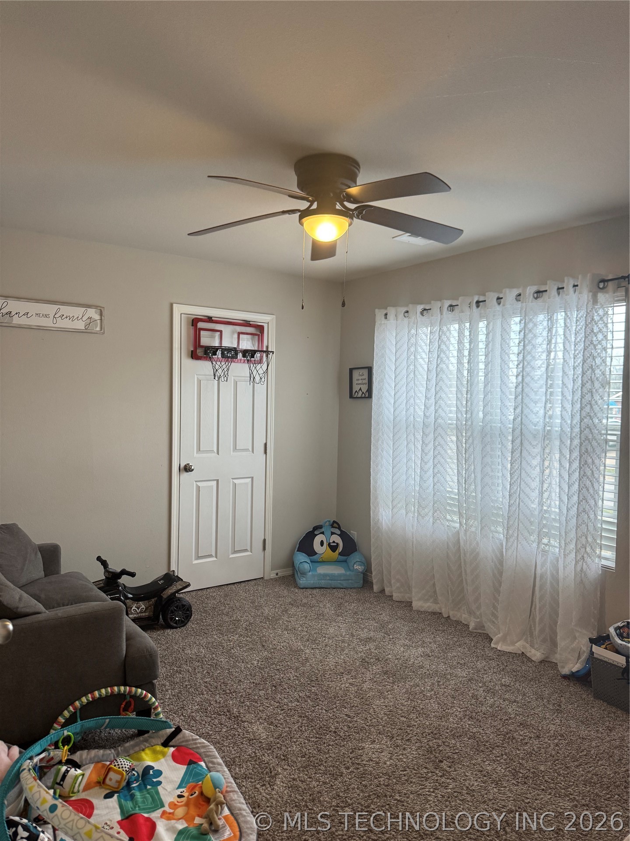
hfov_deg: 56.8
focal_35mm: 24
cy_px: 420
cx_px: 315
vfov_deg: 71.6
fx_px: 582
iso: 200
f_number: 1.78
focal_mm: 6.76
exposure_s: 1/120
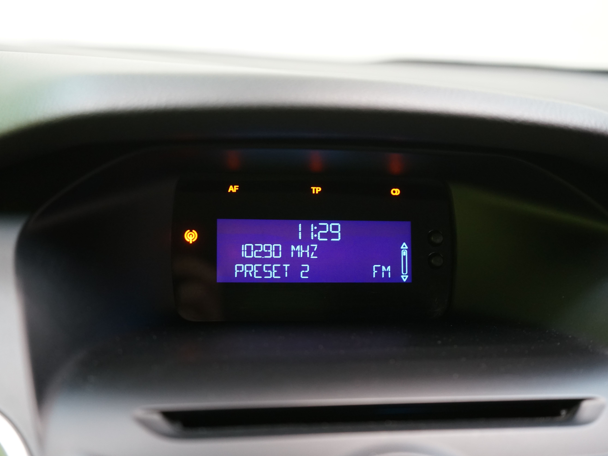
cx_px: 295
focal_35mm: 46
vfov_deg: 31.5
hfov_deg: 41.2
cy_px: 226
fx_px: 808
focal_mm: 42
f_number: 4.5
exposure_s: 1/30
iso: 1600
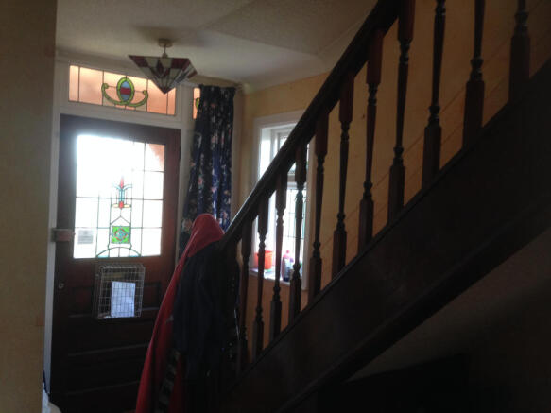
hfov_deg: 55.4
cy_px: 206
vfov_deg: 42.9
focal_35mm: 33
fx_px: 525
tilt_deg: -0.1
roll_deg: -3.7
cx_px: 276
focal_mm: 4.12
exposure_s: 1/20
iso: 125
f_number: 2.4
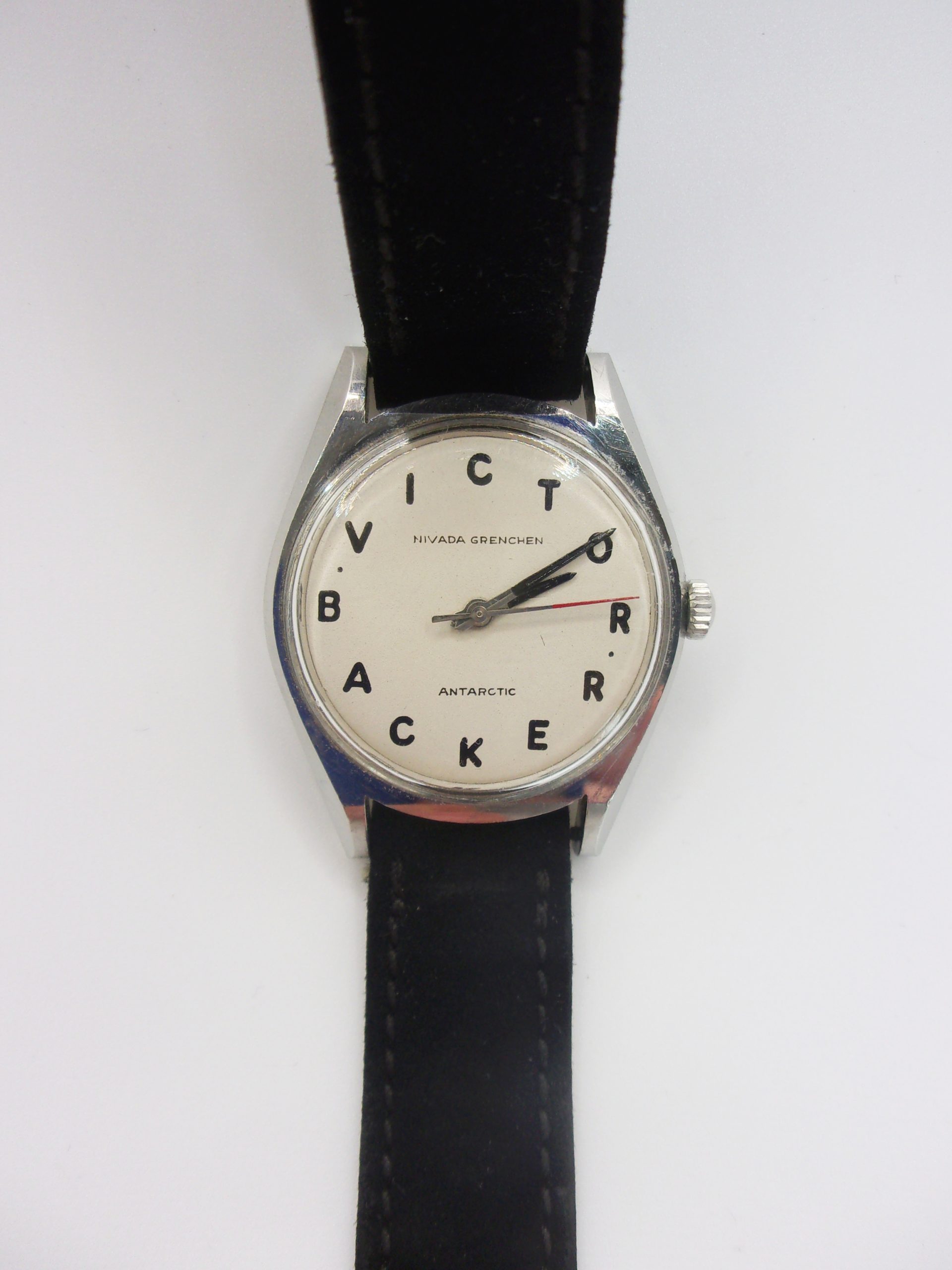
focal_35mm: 28
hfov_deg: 49.7
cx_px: 476
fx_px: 1027
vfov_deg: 63.4
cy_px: 635
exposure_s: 1/140
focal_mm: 5.1
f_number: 3.9
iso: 80
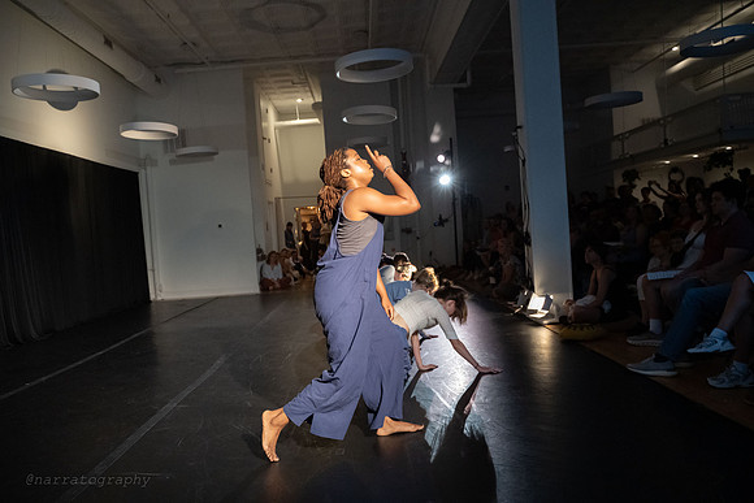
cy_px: 252
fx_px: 587
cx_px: 377
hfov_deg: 65.5
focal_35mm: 28
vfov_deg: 46.4
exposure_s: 1/320
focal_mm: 28
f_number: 4
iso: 6400
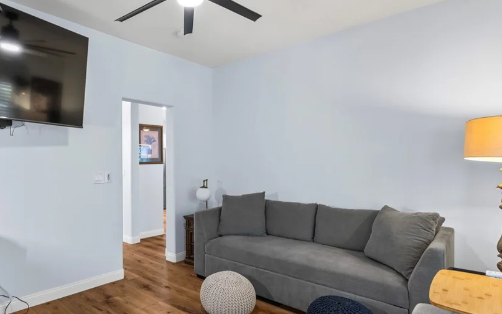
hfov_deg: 78.4
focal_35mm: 22
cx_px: 193
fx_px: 301
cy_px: 167
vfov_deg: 55.0
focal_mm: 17
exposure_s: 1
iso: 400
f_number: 8
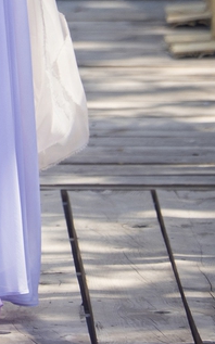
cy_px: -183
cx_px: -148
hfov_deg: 1.5
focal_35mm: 860
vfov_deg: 2.4
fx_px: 8066
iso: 320
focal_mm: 163
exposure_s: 1/640
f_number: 3.2
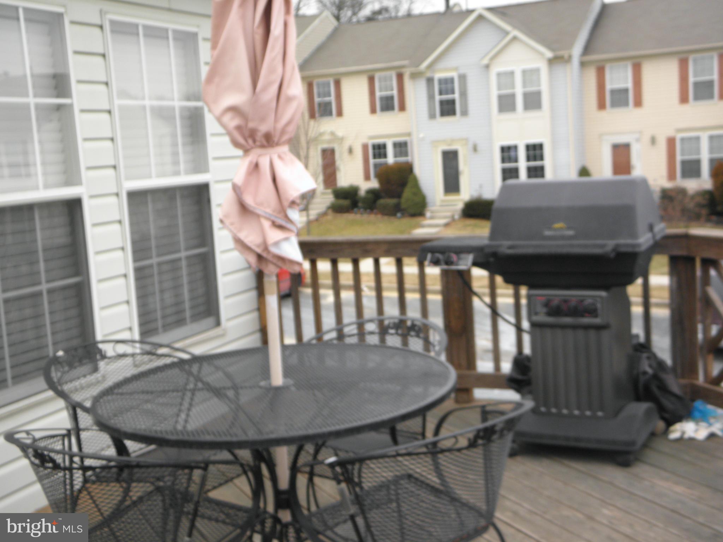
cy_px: 271
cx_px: 362
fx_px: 919
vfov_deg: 32.9
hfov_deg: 42.9
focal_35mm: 44
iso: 100
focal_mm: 7.9
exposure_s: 1/100
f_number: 3.9
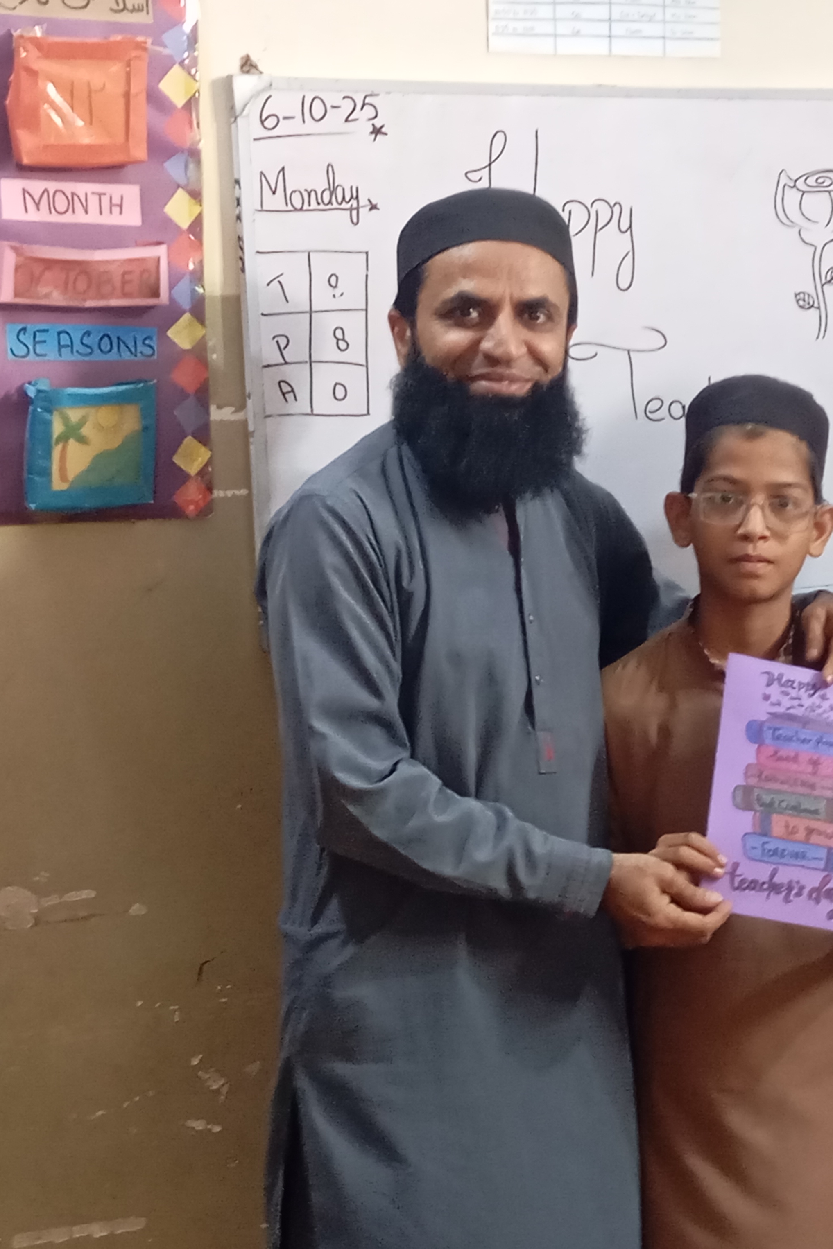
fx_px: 2707
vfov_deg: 26.0
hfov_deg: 17.3
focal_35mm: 78
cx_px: 714
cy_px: 621
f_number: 1.8
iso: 1393
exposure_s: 1/33.3
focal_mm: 4.22
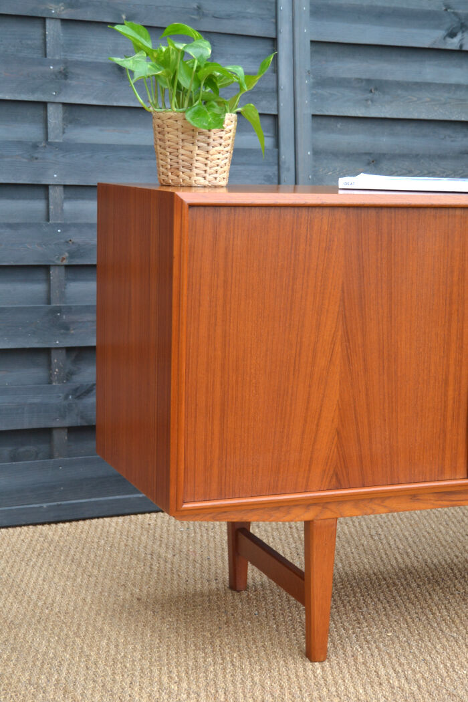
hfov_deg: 21.6
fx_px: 1228
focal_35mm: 63
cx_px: 234
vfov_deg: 31.9
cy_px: 351
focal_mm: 42
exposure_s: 1/125
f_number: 5
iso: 280
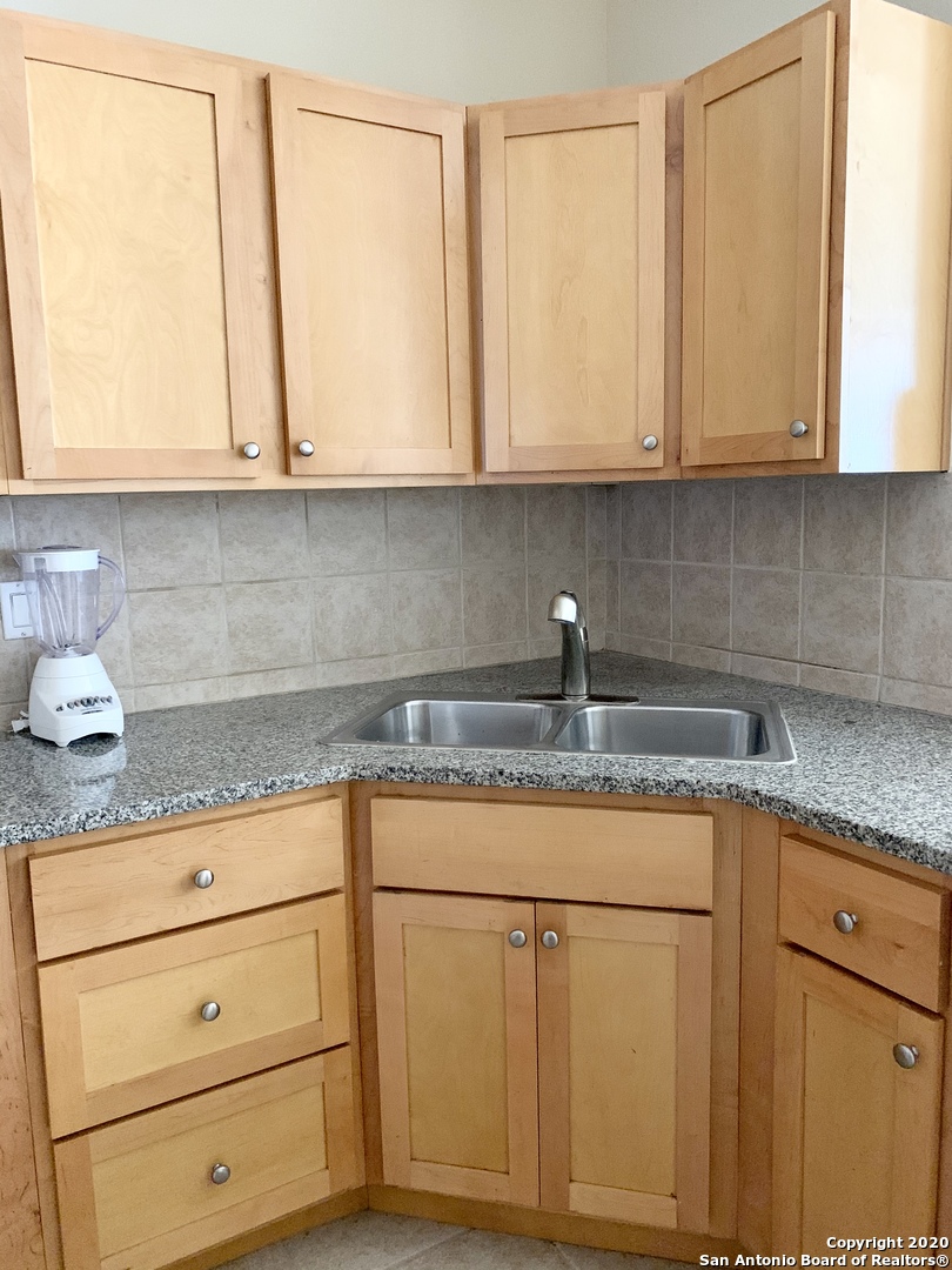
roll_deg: +2.3
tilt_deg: -7.5
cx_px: 476
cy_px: 635
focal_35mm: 26
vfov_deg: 67.3
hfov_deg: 53.1
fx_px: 953
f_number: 1.8
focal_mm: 4.25
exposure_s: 1/30
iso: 640
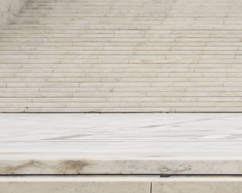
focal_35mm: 219
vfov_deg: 6.8
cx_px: 467
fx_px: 1568
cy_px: -211
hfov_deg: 8.4
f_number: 2.8
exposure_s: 1/2500
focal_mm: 39
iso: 100
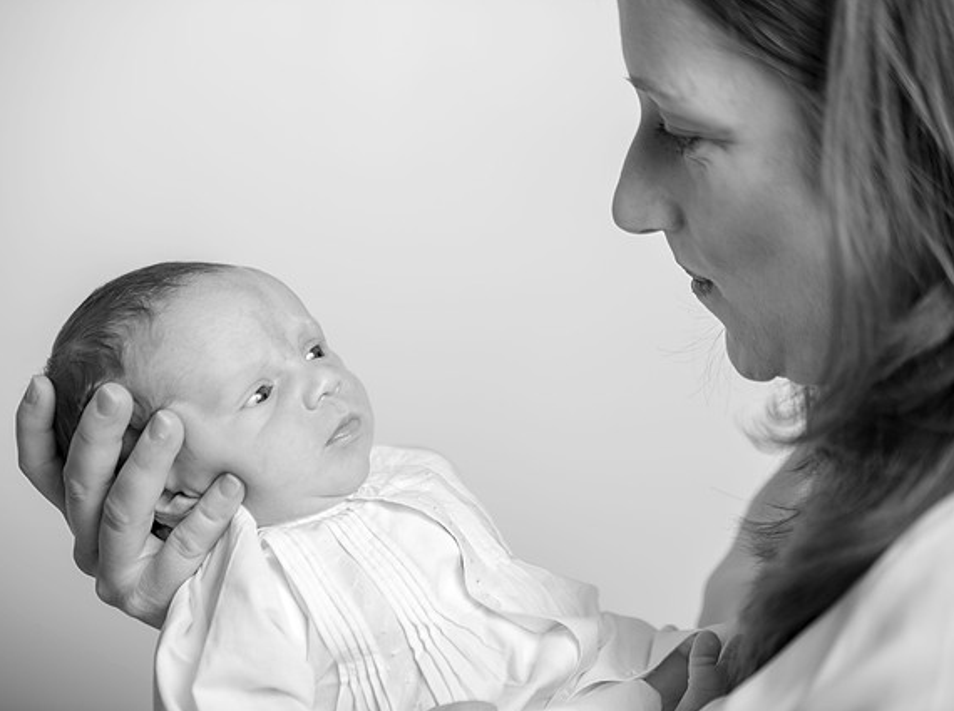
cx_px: 466
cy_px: 354
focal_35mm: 132
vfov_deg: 11.2
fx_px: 3630
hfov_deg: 15.0
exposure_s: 1/160
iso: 80
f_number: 2.8
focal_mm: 120
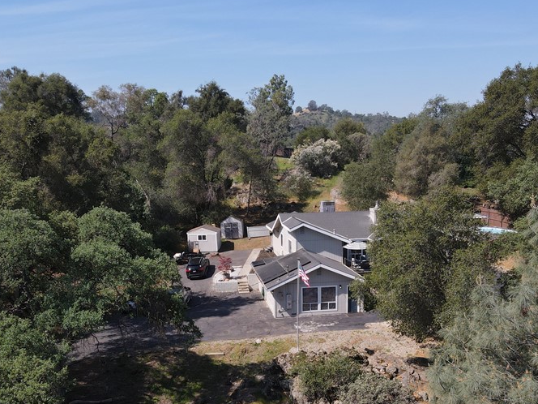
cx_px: 273
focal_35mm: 37
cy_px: 291
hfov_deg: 50.1
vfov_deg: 37.9
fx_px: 575
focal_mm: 4.5
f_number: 2.8
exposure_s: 1/640
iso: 100
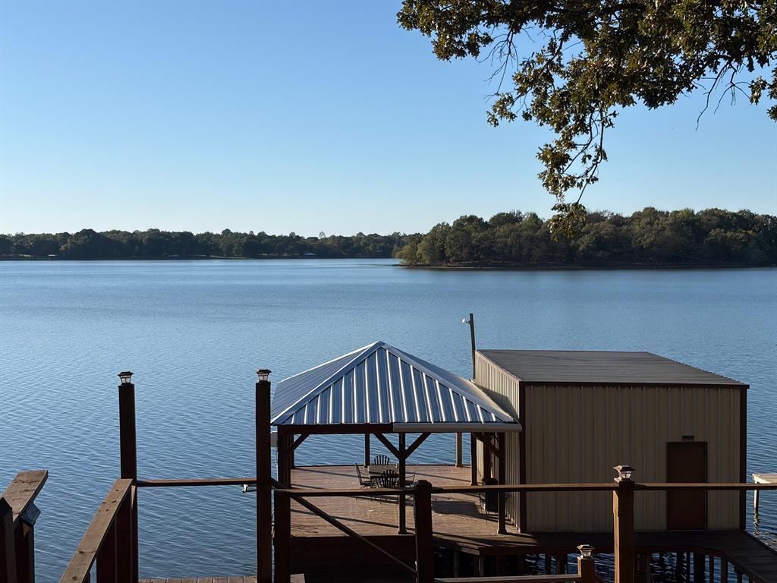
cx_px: 388
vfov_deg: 28.0
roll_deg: -0.9
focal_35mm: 52
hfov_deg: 36.8
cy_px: 292
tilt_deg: -2.7
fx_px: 1167
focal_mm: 5.96
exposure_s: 1/4329
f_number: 1.6
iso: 40
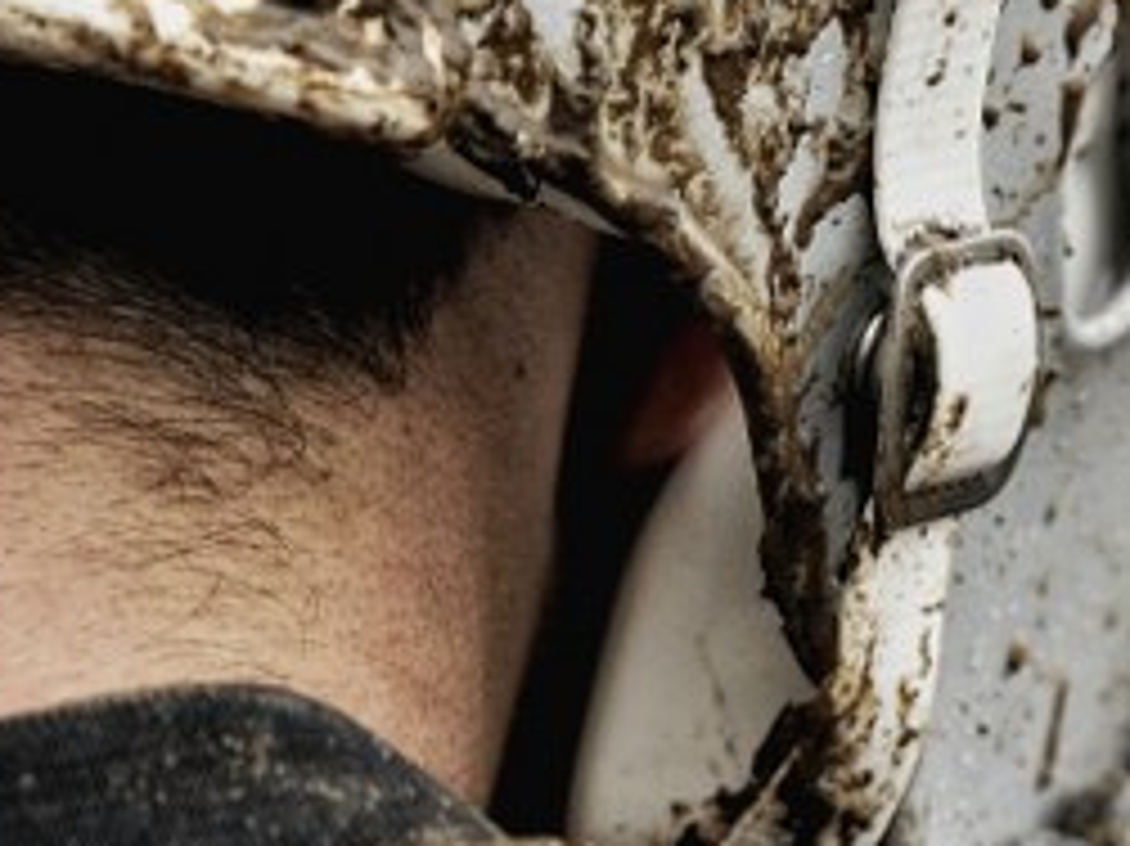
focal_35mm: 588
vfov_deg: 2.5
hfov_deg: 3.4
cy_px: 250
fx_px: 19185
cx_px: 1229
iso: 1250
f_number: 5
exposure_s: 1/200
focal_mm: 150
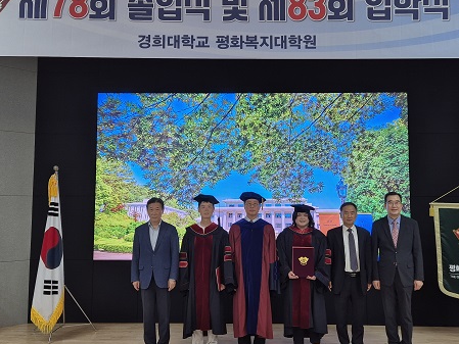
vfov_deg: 35.1
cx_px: 245
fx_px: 544
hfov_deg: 45.7
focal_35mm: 41
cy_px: 147
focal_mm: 5.4
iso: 80
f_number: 1.8
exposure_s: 1/120
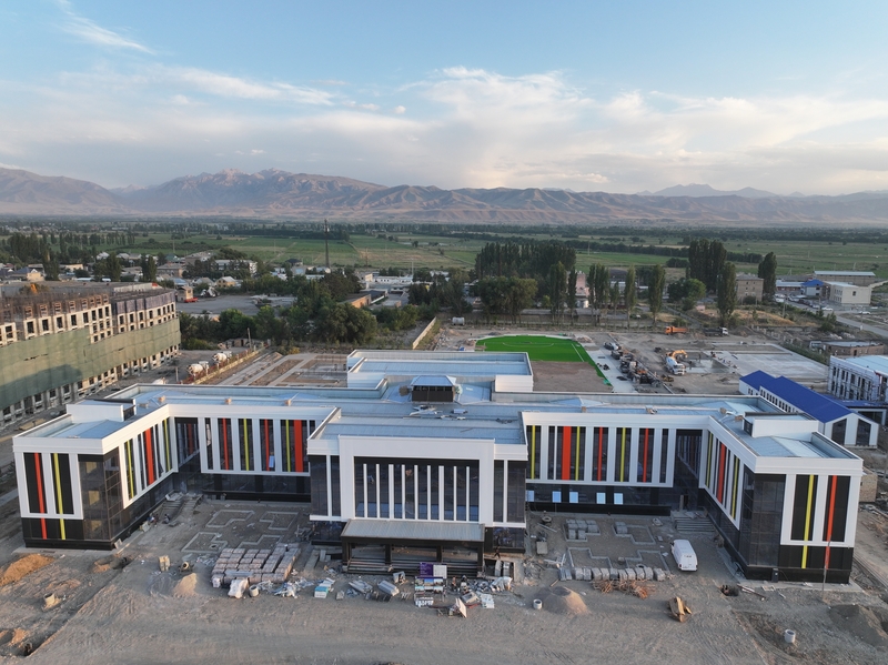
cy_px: 332
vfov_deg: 56.8
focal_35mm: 24
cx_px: 444
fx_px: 615
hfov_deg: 71.6
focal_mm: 12.29
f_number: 2.8
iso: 120
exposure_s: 1/320
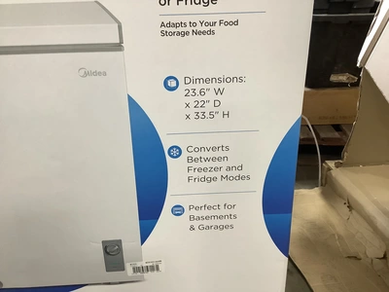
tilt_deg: -21.9
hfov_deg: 58.4
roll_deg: +1.4
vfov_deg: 45.4
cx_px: 194
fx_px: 348
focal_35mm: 31
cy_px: 146
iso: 400
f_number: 2.4
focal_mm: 3.3
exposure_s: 1/40
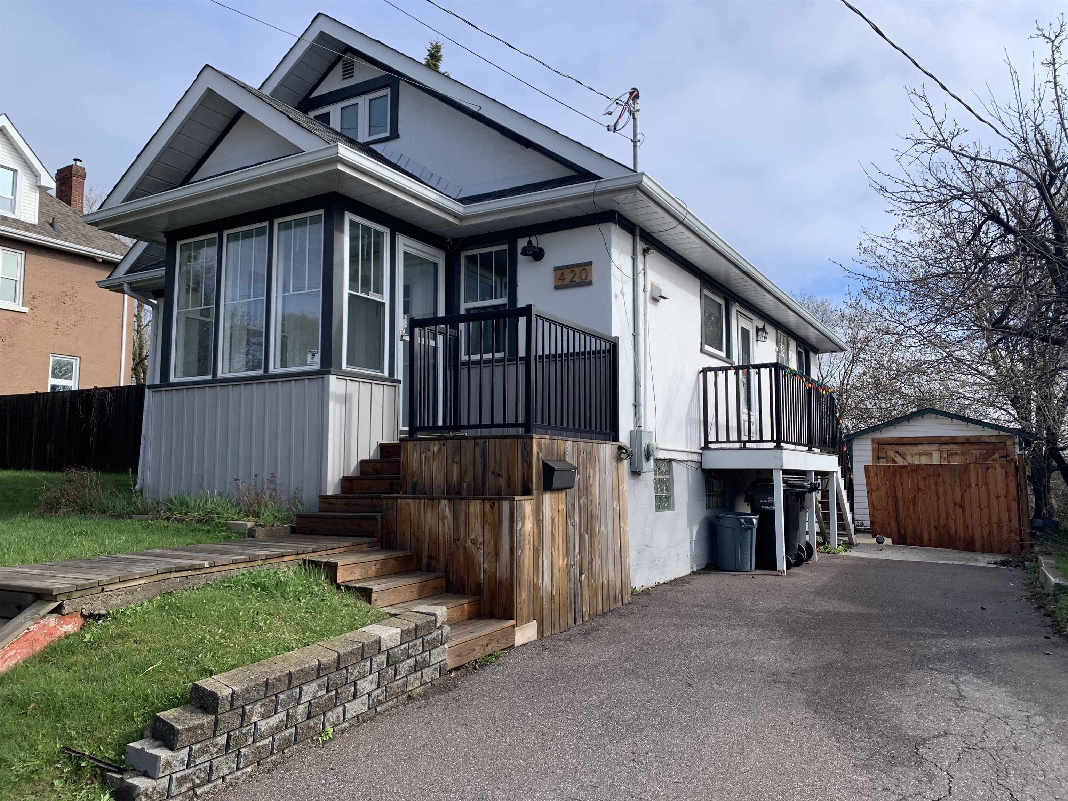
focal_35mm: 26
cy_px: 400
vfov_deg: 53.1
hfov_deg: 67.3
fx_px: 802
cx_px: 534
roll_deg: +0.2
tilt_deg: +6.6
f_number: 1.8
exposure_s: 1/1779
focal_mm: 4.25
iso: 25
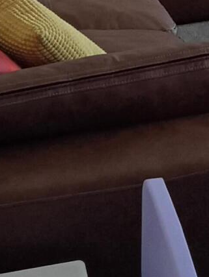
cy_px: -225
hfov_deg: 11.0
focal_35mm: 131
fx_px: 1053
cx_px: 296
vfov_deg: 13.5
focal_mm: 3.42
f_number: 2.2
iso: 779
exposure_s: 1/30
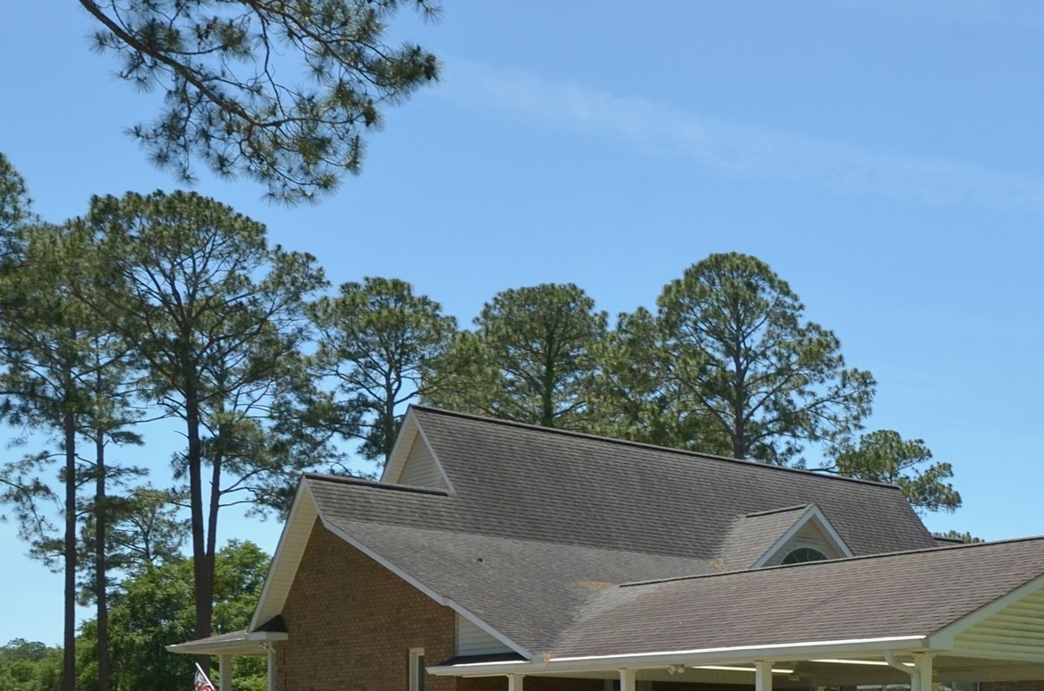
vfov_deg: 24.6
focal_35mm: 51
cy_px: 744
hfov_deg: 32.7
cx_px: 1218
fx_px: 1485
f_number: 9
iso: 200
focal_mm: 13
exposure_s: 1/320
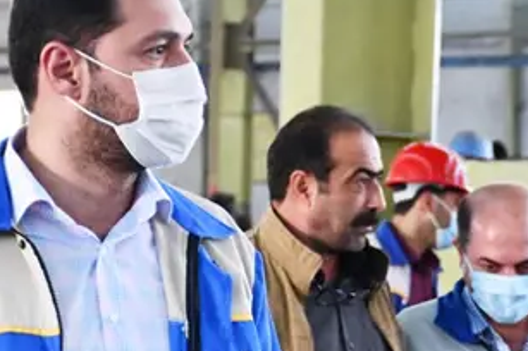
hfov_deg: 7.5
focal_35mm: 274
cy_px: 440
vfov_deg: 5.0
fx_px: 4014
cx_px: 617
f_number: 4.8
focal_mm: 56
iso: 3200
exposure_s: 1/100
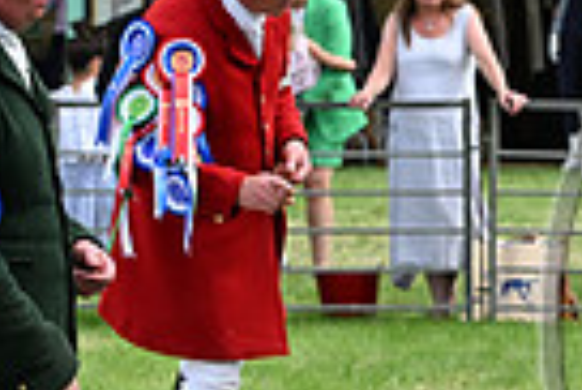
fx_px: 5535
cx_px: 933
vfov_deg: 4.0
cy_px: 264
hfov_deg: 5.9
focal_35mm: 342
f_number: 4.5
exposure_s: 1/1000
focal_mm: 80
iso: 280
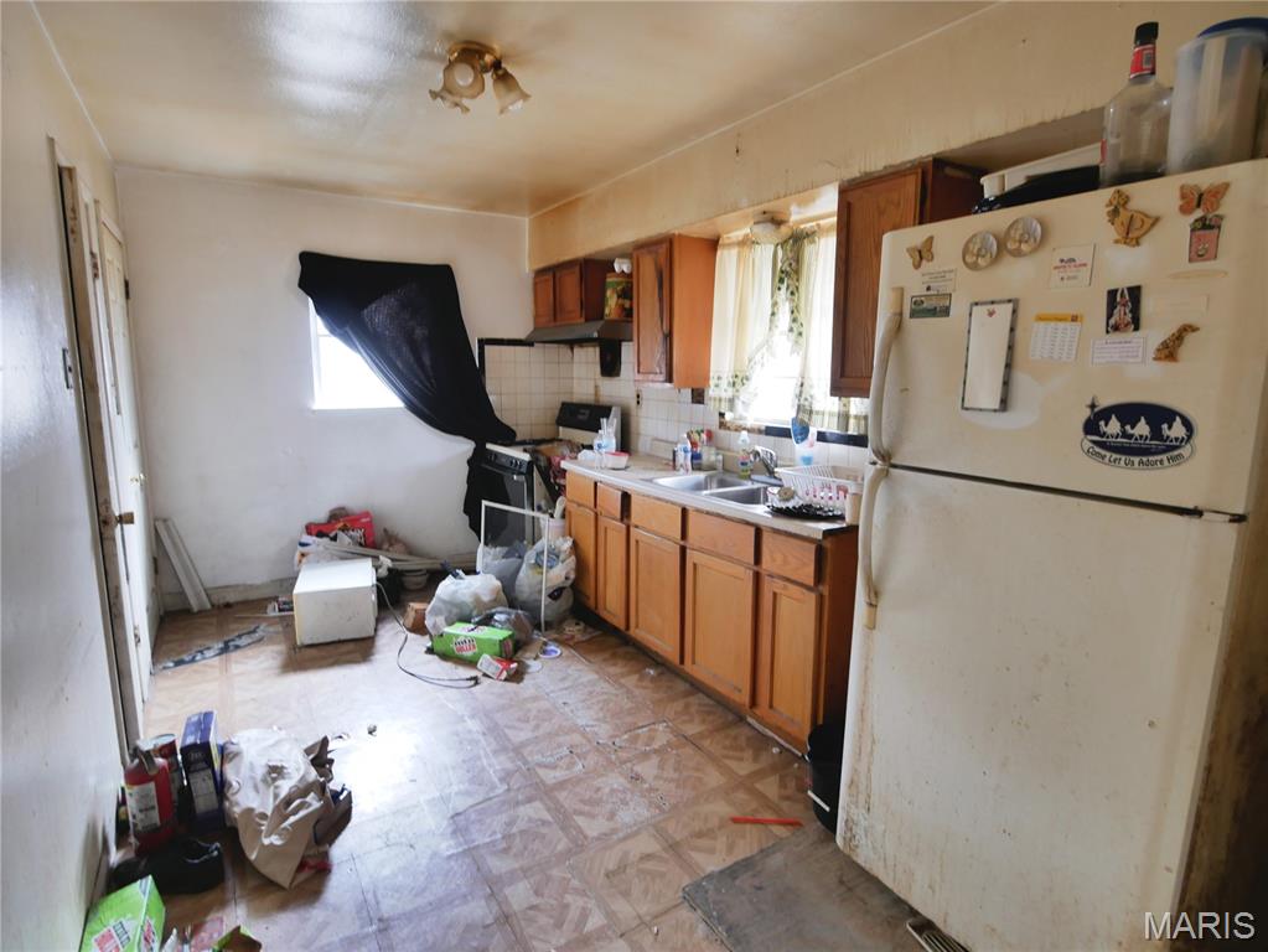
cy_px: 476
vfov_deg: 71.6
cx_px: 634
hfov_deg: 87.7
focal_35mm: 18
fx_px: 660
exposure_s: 1/3.2
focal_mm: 9
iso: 800
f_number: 4
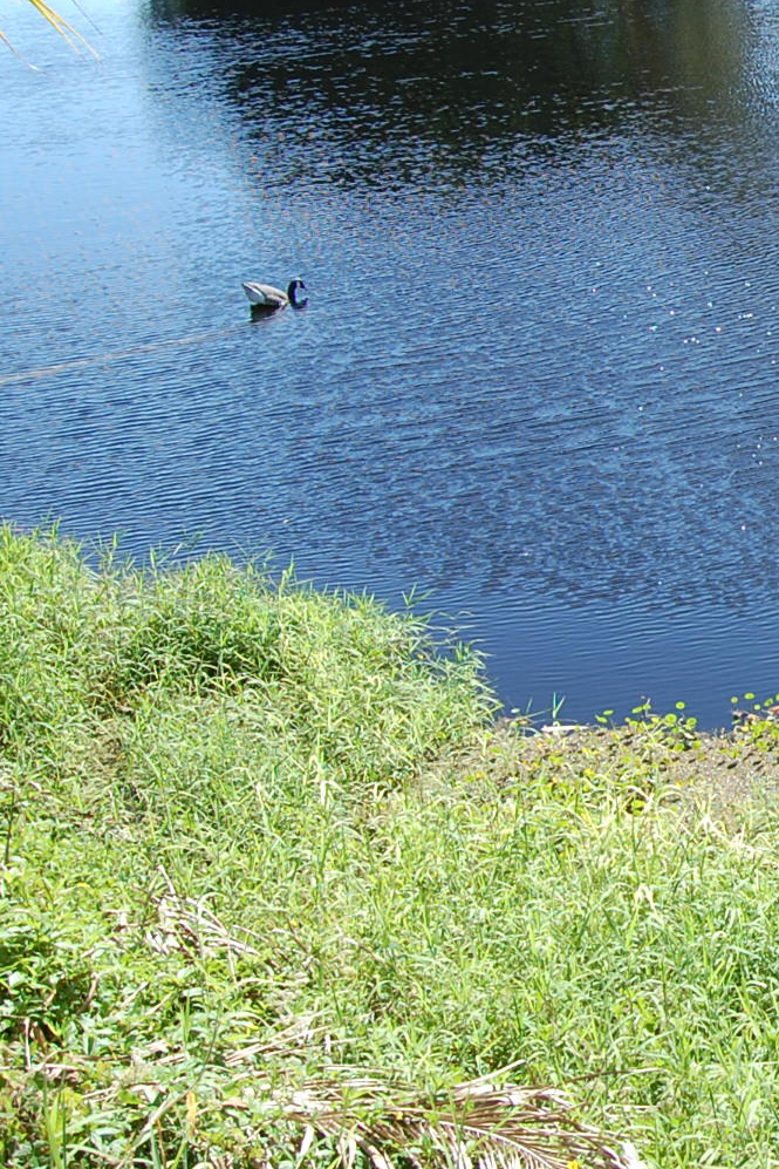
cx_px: 1125
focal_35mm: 61
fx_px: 1979
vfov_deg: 32.8
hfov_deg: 19.7
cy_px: 508
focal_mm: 18
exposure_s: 1/200
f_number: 7.1
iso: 200
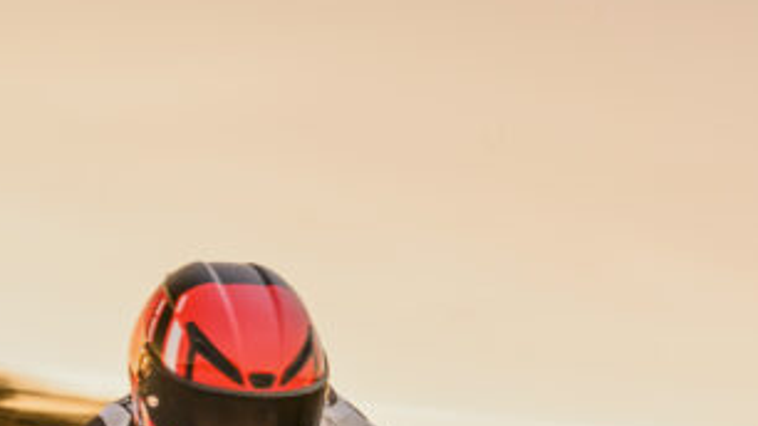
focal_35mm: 172
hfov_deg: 12.4
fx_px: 3456
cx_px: 654
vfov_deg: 6.9
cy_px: 791
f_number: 7.1
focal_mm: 49
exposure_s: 1/25
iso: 320
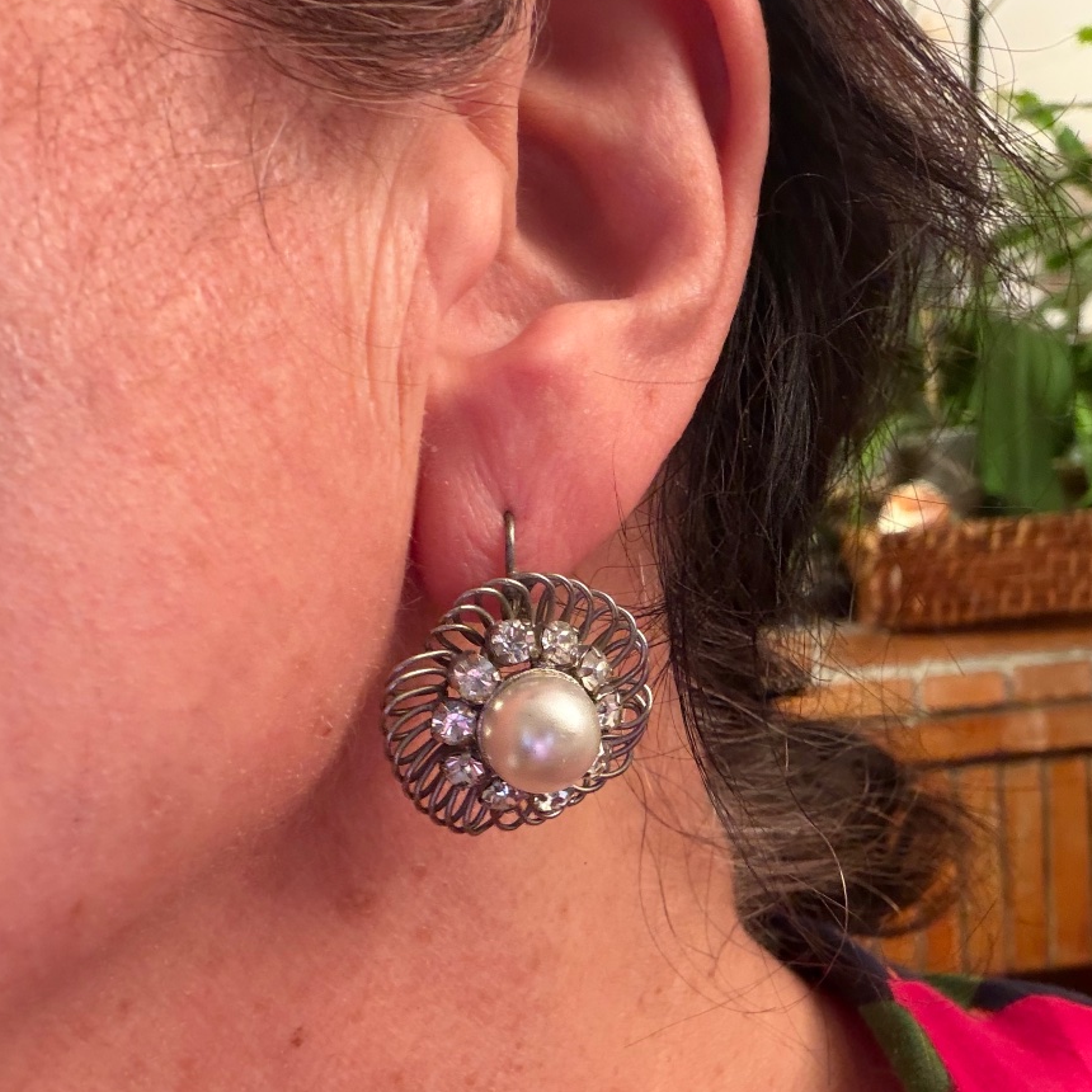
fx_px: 1321
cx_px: 570
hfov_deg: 44.9
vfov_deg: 44.9
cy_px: 601
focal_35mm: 37
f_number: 1.9
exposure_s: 1/33
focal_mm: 2.71
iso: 320
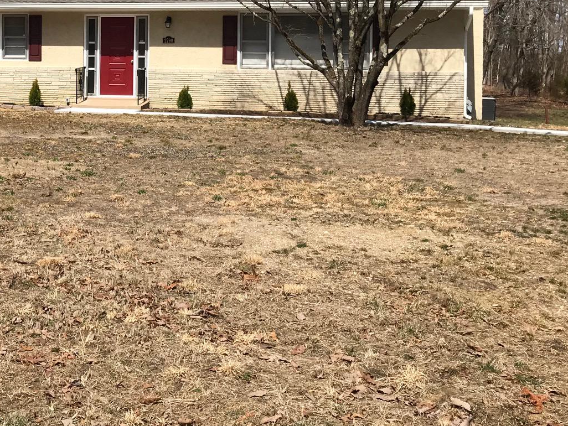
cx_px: 111
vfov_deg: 25.9
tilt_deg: +0.9
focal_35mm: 55
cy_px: 65
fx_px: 903
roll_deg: -1.4
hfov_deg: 33.9
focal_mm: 3.99
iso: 20
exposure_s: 1/2336
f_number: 1.8
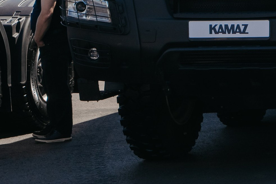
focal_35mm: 150
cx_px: 463
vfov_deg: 9.1
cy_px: -8
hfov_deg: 12.7
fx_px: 1150
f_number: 14
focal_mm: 36
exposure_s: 1/160
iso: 160
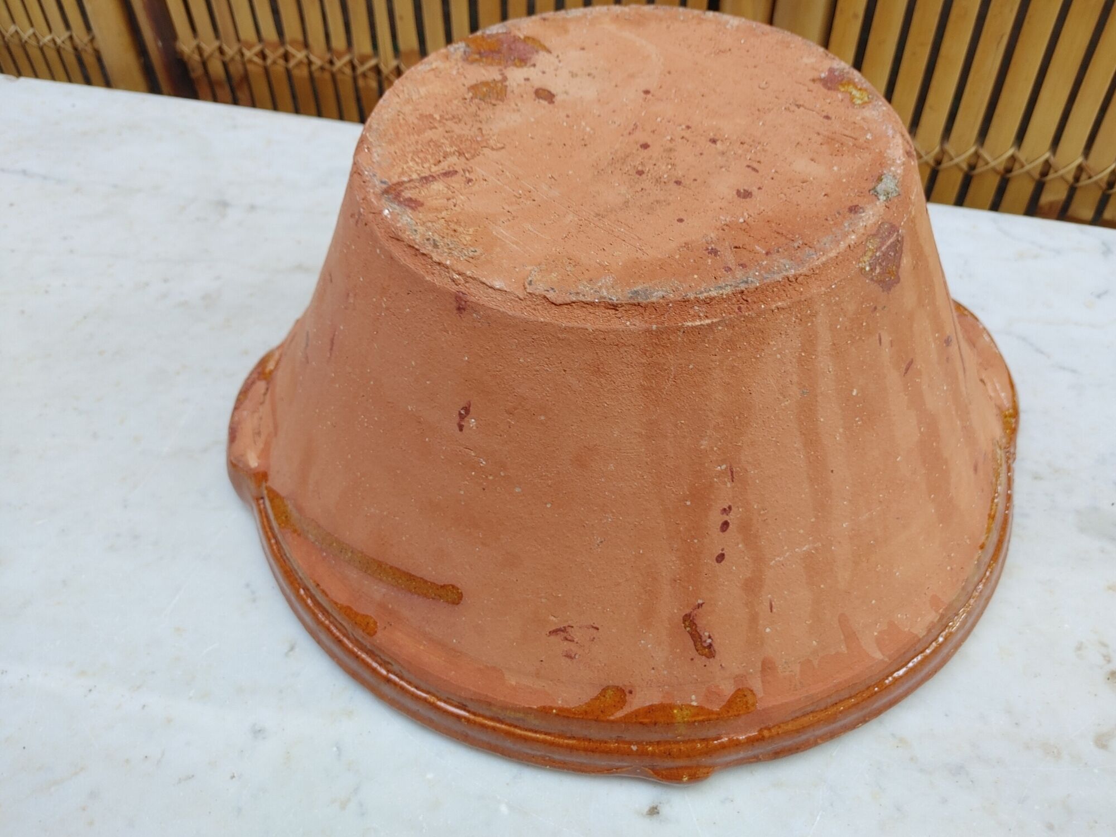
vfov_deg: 53.1
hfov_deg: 67.3
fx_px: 838
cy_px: 418
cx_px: 558
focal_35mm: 26
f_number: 1.8
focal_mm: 4.81
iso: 100
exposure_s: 1/100
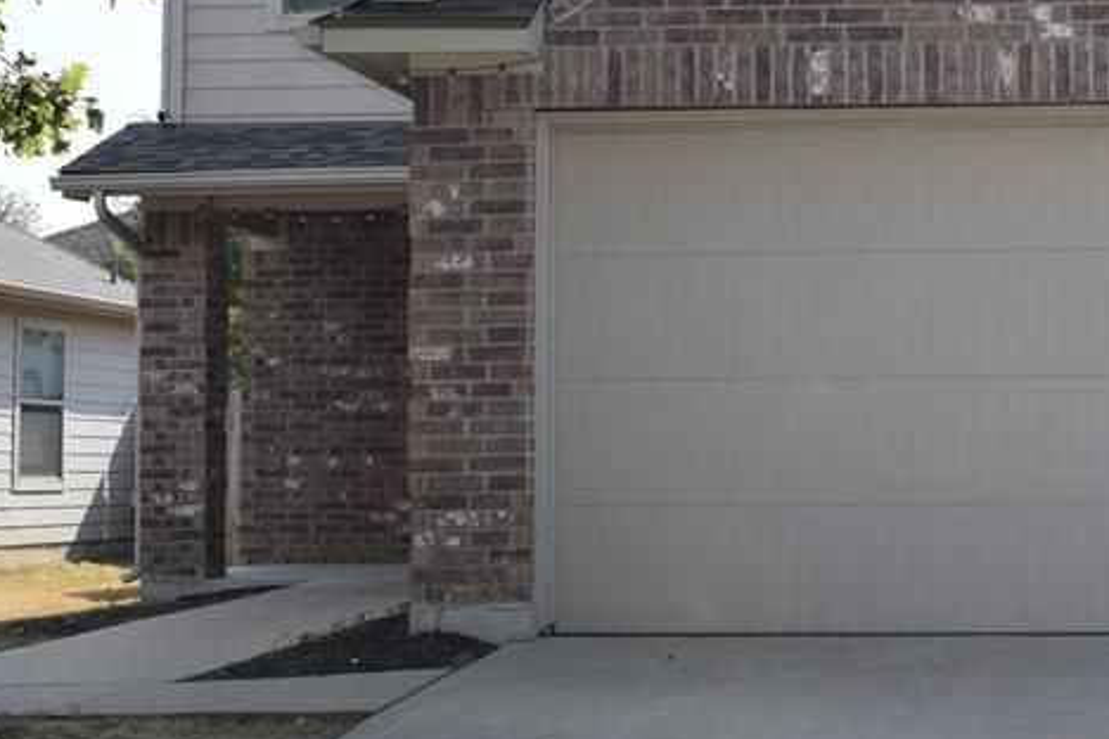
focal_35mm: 95
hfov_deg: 21.2
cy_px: 216
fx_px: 2929
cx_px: 896
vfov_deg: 14.3
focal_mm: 29
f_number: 9
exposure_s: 1/320
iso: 200
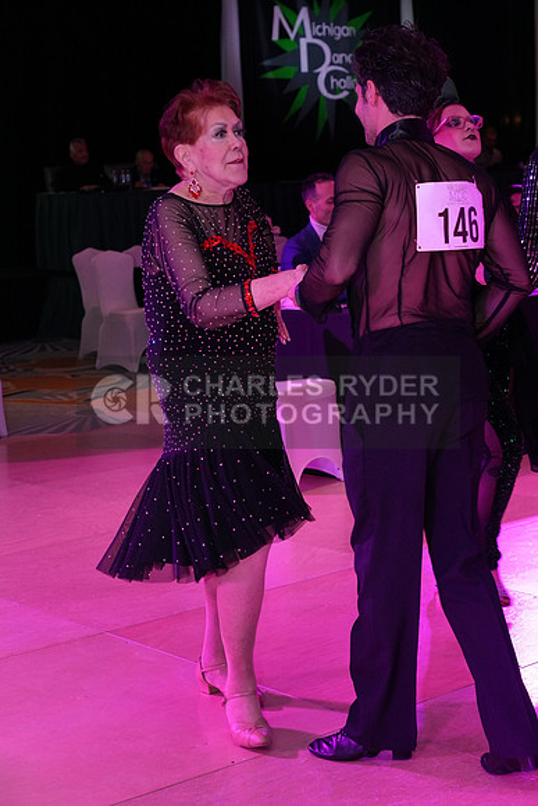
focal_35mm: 68
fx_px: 1523
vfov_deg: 29.6
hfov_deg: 20.0
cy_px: 403
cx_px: 269
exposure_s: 1/250
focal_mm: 68
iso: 2500
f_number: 6.3
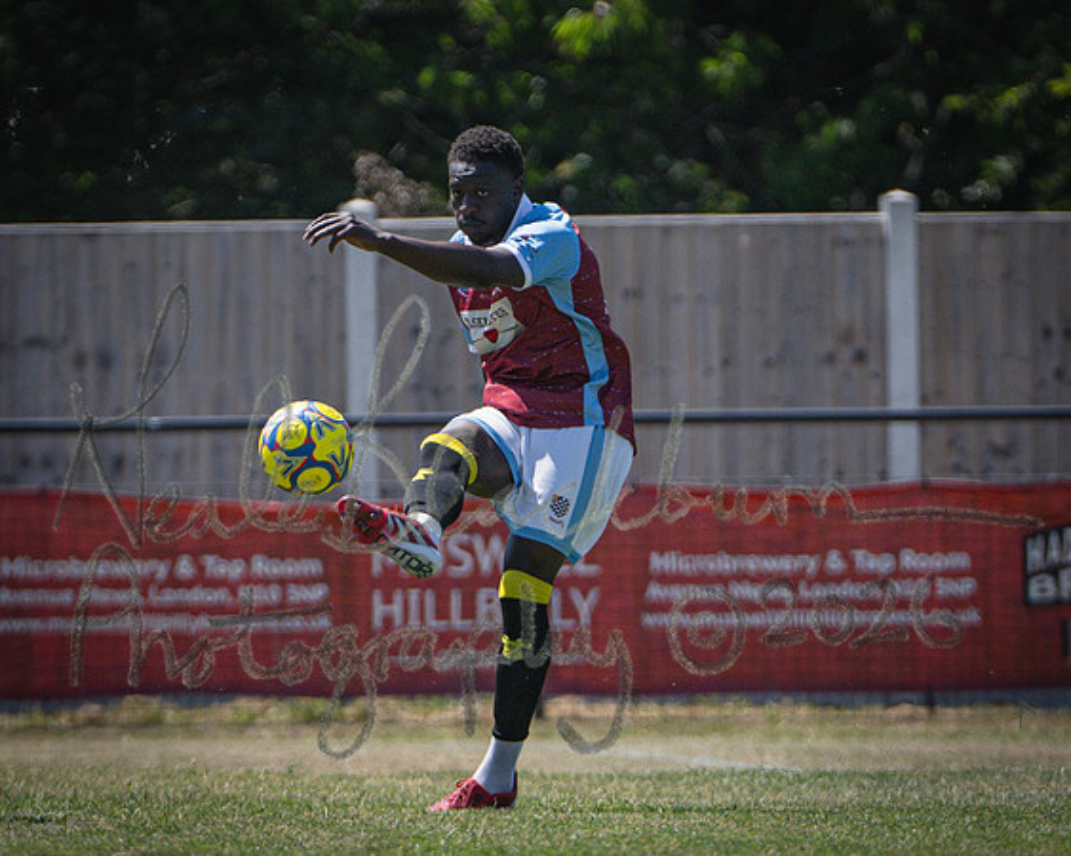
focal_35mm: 939
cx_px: 428
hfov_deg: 2.1
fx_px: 29755
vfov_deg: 1.6
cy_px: 381
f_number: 4
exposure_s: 1/2500
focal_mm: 340
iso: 400
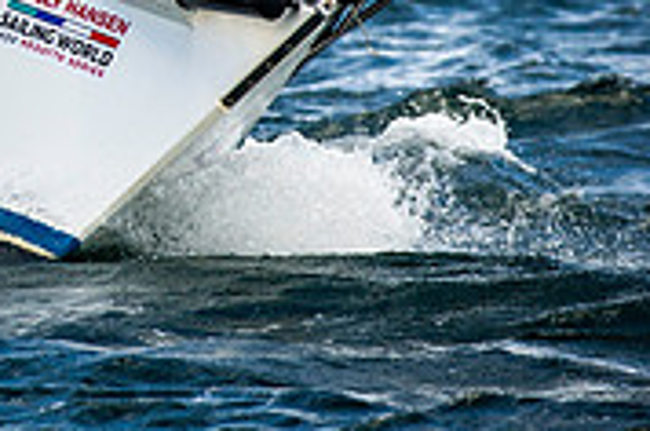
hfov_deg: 3.4
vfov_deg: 2.3
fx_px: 10868
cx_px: -362
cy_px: -241
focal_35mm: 603
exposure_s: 1/4000
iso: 500
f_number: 4
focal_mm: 185
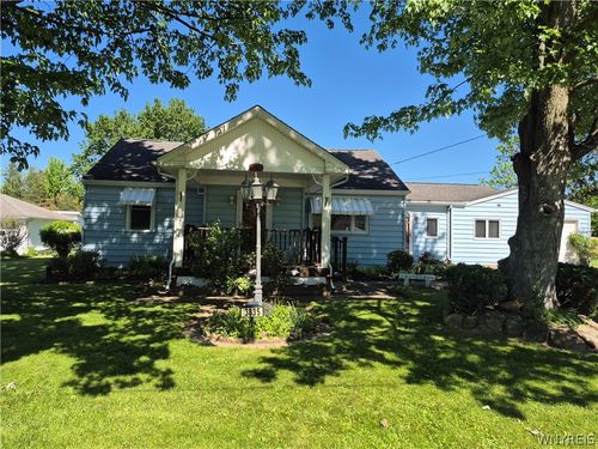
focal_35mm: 23
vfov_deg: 58.9
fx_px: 397
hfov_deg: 73.9
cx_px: 299
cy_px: 224
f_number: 1.8
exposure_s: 1/1160
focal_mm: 5.4
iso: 25
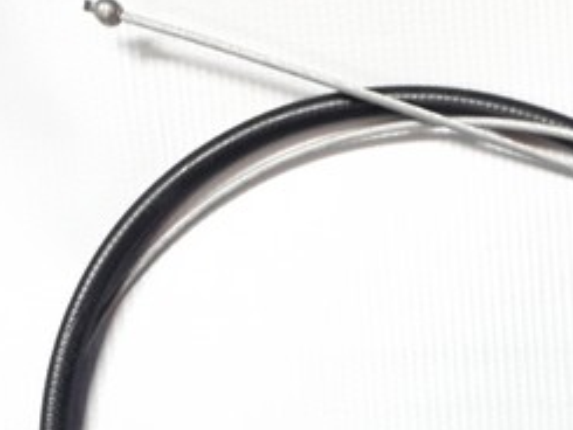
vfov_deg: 21.0
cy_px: 495
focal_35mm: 66
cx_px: 613
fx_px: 1093
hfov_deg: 27.2
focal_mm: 3.6
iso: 200
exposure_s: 1/33
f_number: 1.9
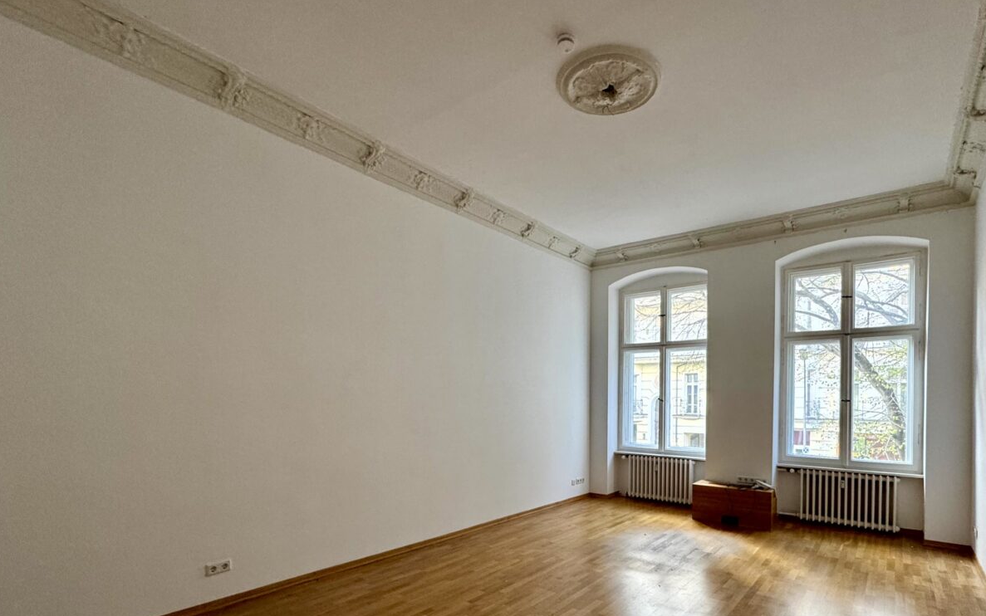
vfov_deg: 63.6
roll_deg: +0.1
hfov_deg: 90.7
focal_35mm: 18
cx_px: 548
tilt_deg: +0.3
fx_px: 484
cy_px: 403
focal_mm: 2.22
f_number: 2.2
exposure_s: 1/99
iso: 200
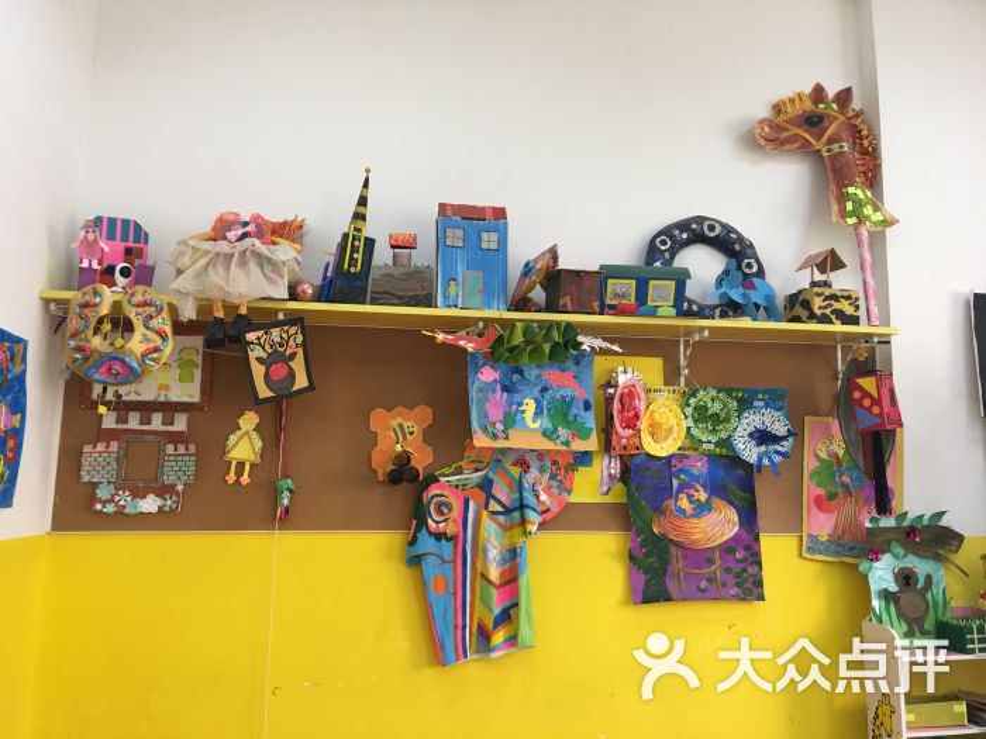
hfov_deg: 61.7
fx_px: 826
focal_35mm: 29
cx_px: 493
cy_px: 370
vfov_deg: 48.2
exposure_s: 1/33
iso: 64
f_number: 2.2
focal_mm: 4.15
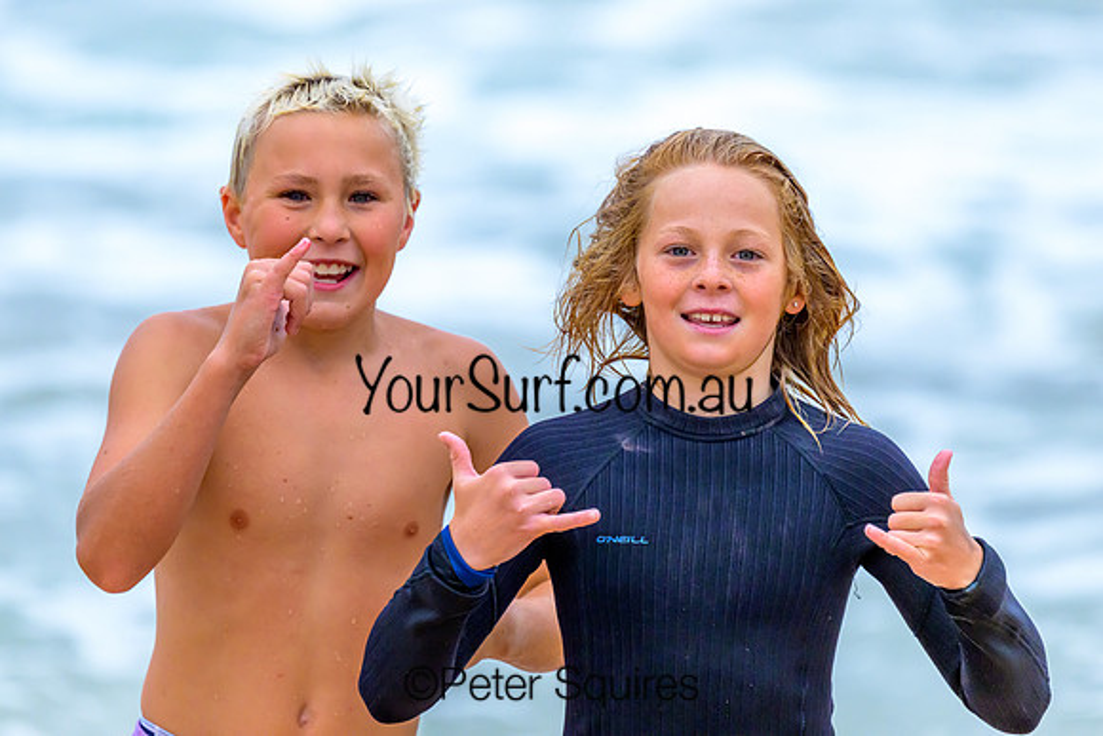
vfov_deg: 1.7
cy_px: 368
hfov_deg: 2.6
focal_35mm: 800
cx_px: 552
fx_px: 24516
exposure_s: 1/2000
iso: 3200
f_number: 6.3
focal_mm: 800
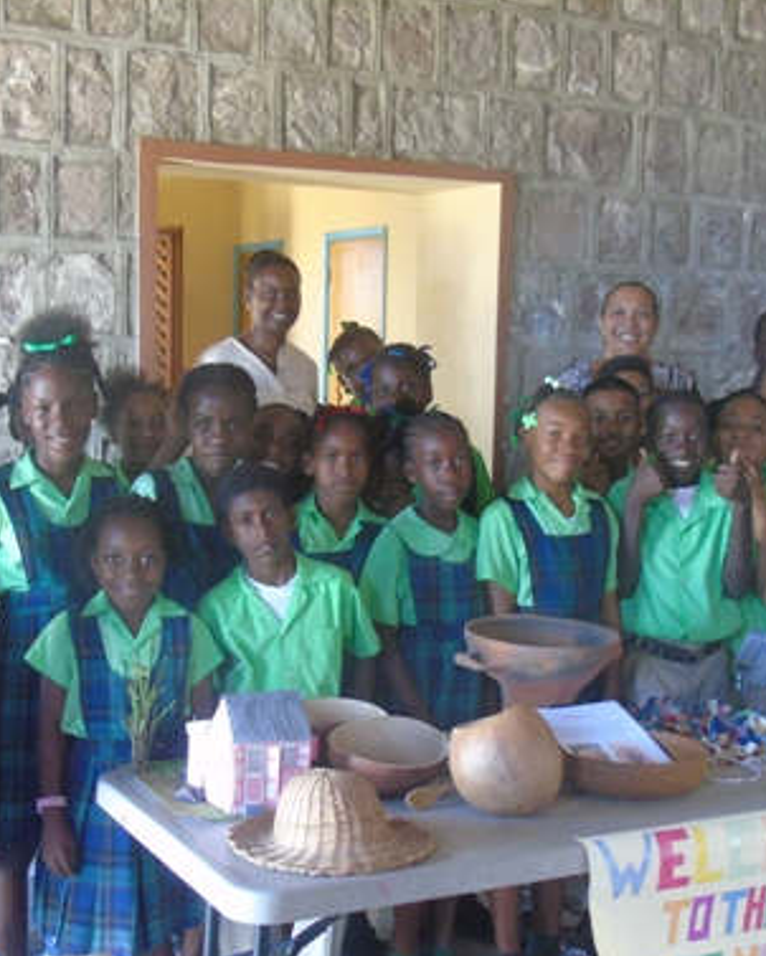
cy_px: 598
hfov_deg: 31.5
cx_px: 355
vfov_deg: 38.5
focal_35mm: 48
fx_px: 1359
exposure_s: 1/20
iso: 400
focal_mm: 5.2
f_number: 3.6
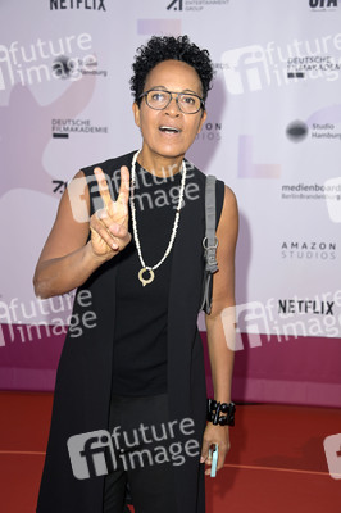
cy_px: 256
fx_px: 825
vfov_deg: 34.5
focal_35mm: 58
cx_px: 170
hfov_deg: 23.3
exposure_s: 1/250
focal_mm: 58
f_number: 5.6
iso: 250
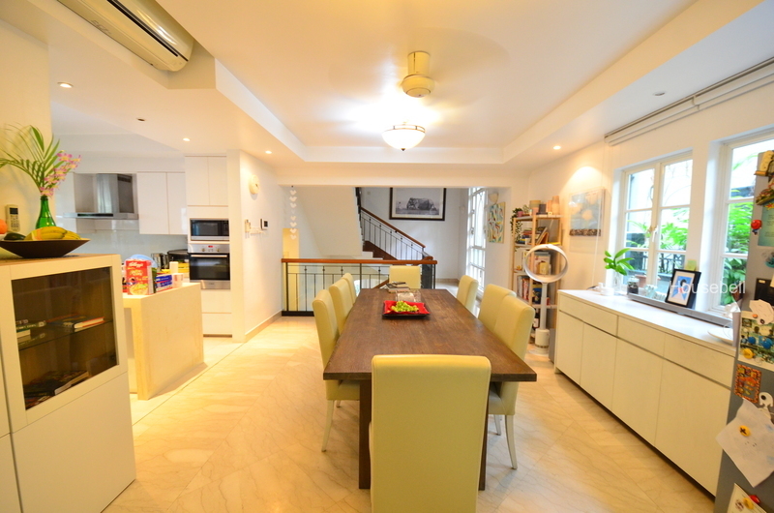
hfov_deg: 100.5
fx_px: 322
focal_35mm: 15
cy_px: 256
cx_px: 387
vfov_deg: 77.1
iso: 1250
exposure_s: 1/20
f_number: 4.5
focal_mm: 10
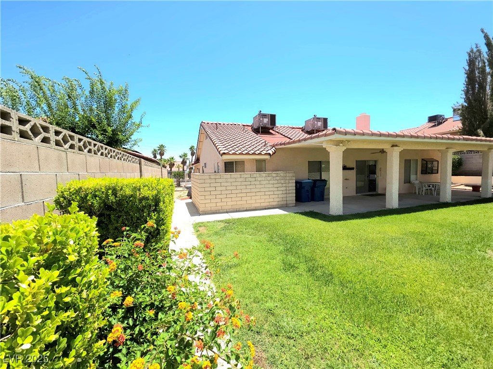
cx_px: 246
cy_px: 184
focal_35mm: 13
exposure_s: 1/625
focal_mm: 2.2
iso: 20
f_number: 1.9
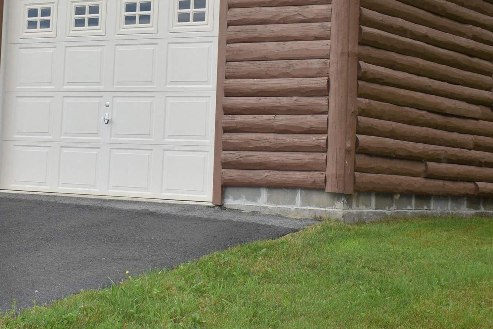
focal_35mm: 87
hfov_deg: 23.1
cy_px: 42
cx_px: 122
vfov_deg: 15.5
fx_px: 1191
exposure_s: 1/200
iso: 100
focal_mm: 24
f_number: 8
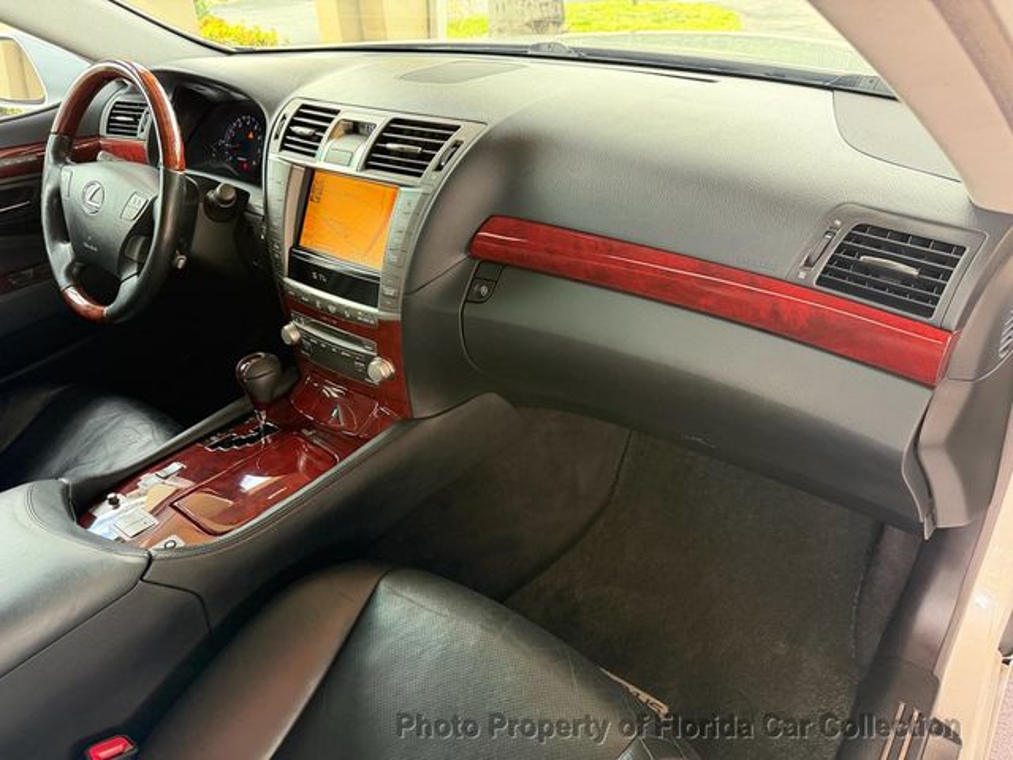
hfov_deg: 71.6
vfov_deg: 56.8
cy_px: 380
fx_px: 702
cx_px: 506
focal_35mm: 24
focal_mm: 6.76
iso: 250
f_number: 1.78
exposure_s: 1/60
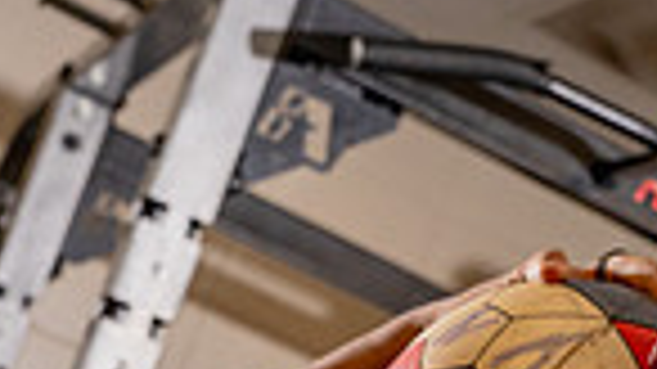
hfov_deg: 15.6
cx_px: 603
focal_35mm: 136
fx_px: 2368
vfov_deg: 8.2
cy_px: 904
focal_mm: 42
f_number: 8
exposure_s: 1/250
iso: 1250
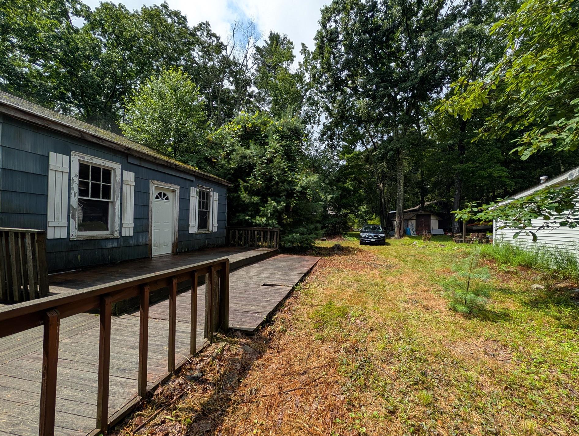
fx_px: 218
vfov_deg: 90.0
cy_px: 226
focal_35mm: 13
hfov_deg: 106.0
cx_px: 308
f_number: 1.7
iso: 56
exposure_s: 1/3247
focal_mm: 2.02
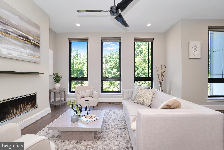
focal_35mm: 17
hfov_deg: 93.3
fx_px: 106
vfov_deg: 70.4
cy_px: 75
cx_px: 112
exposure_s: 1/160
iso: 640
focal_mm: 17
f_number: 4
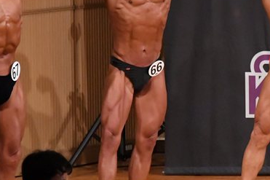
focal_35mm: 596
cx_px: 209
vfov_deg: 2.3
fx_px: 4468
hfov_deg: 3.5
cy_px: 95
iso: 9000
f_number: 5.6
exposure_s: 1/400
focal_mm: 190
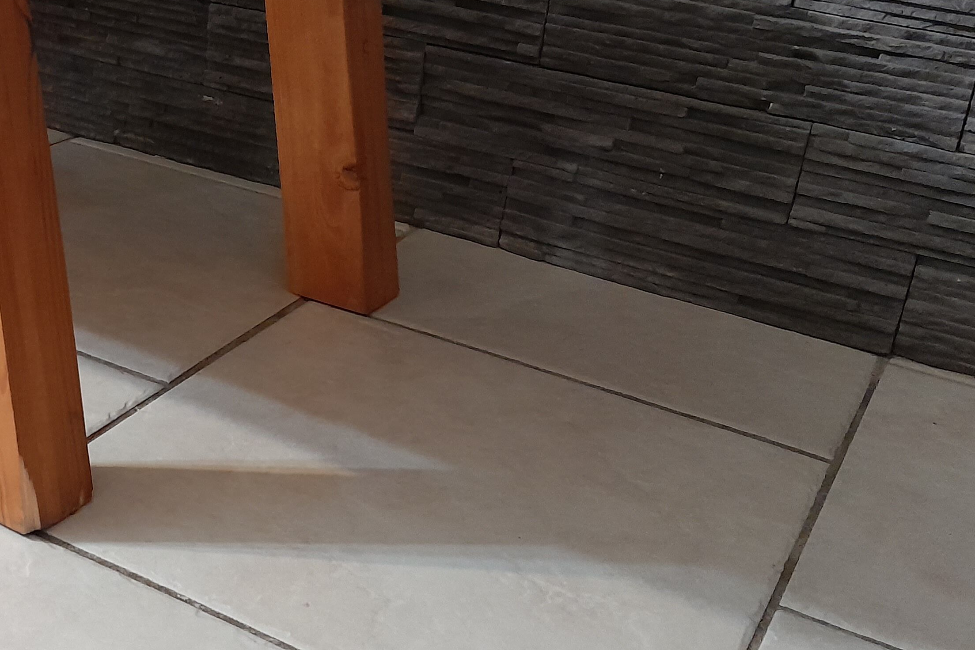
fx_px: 1354
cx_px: 194
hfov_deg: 38.1
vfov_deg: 26.9
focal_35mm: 50
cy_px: 246
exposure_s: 1/20
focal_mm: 3.98
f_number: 1.8
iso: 800
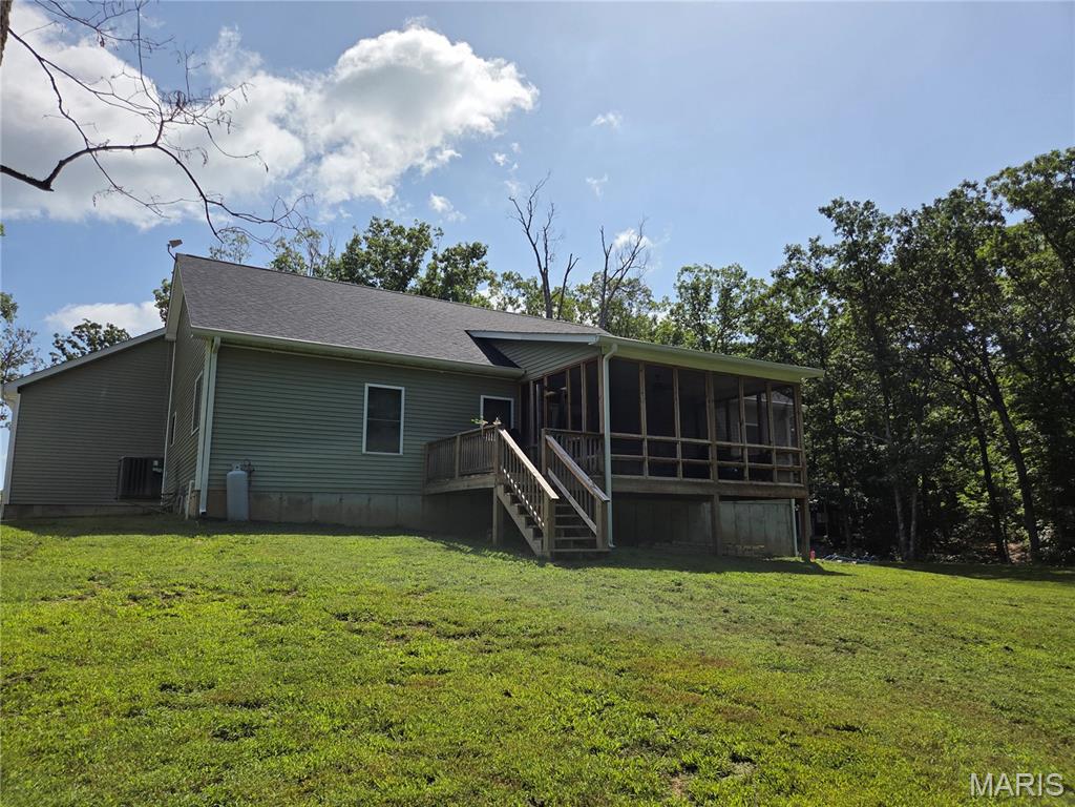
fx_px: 714
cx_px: 538
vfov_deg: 58.9
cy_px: 404
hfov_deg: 73.9
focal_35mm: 23
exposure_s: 1/7891
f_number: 1.8
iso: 64
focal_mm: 5.4
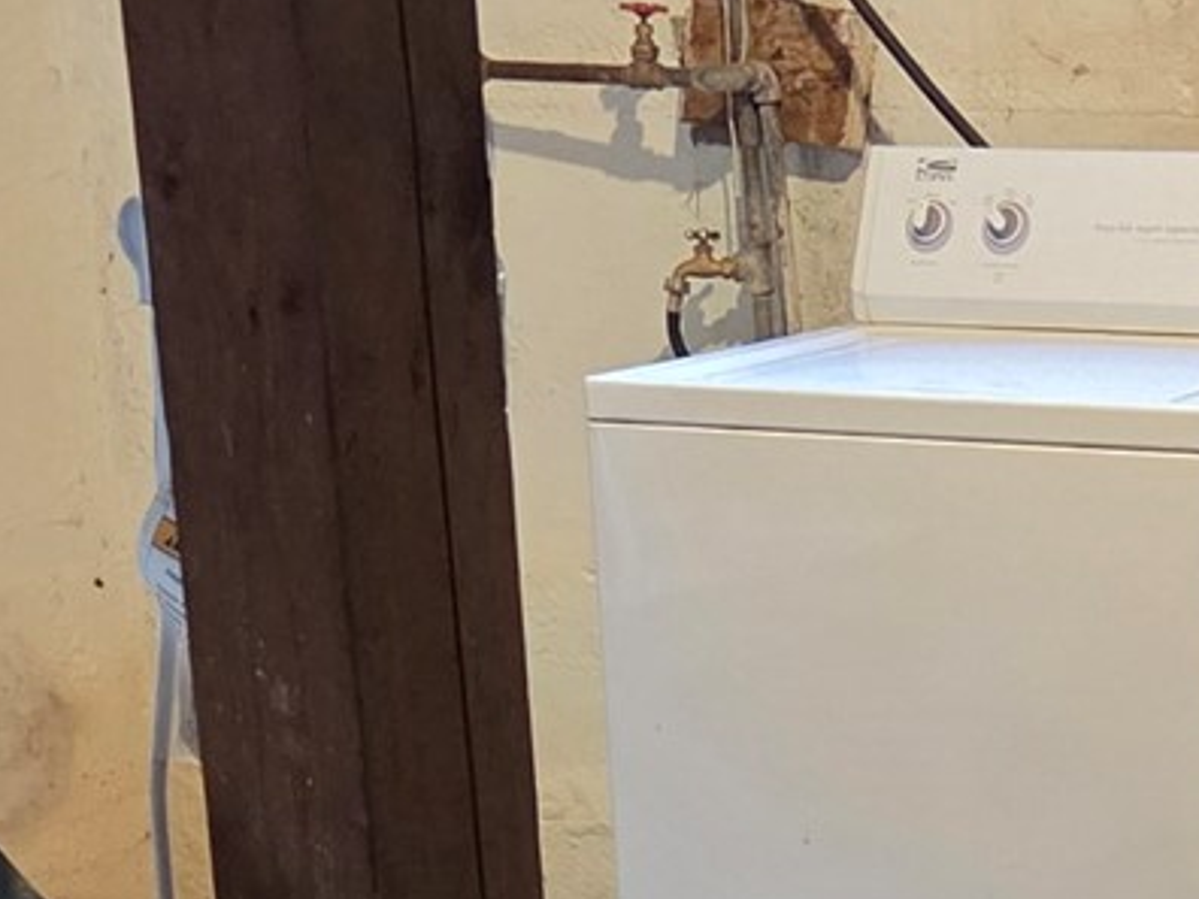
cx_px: 1235
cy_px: 1353
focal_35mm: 119
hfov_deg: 16.2
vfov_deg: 11.9
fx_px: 4122
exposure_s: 1/120
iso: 1000
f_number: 1.8
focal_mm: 5.4
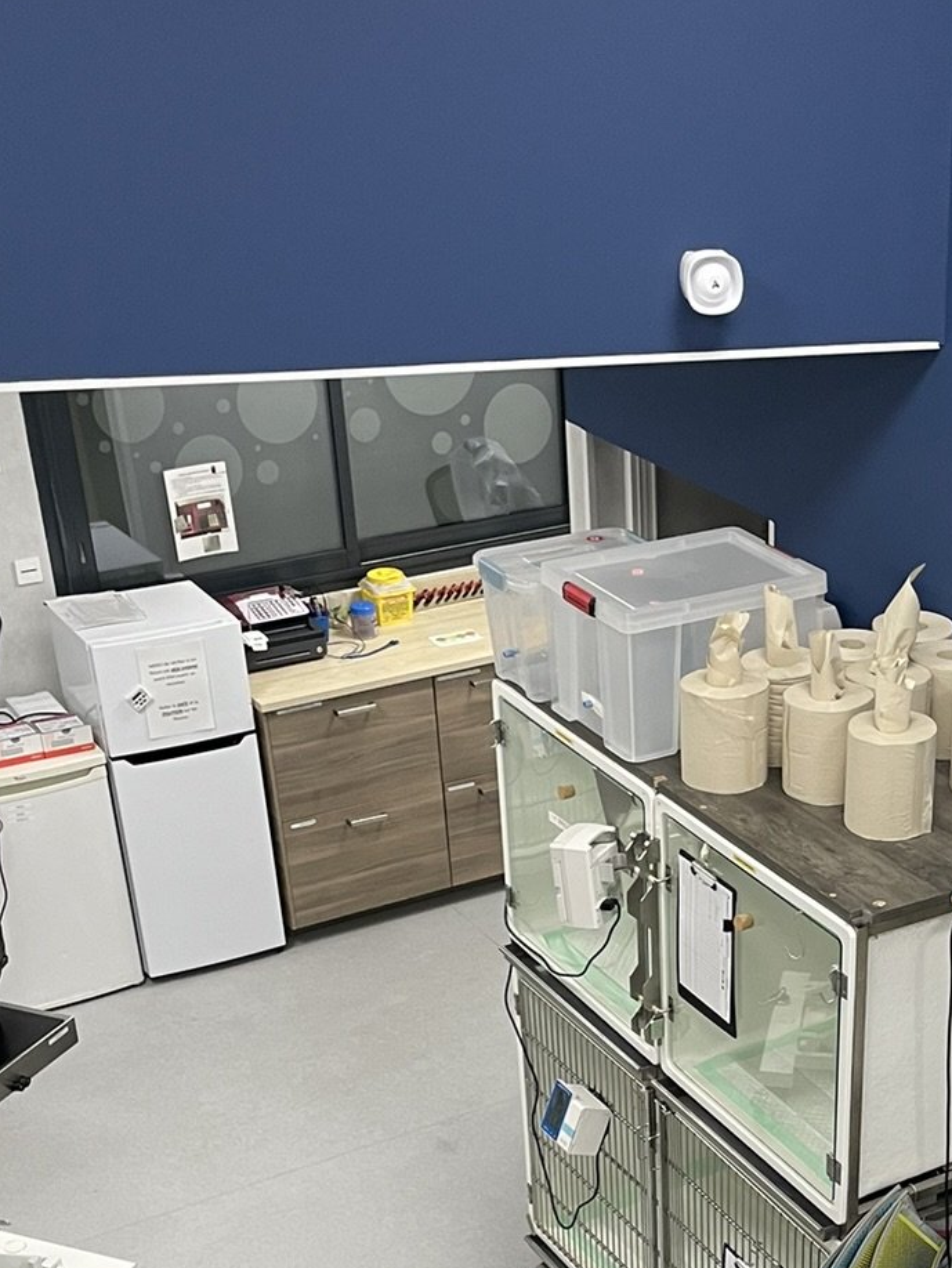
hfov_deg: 24.8
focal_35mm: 58
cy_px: 1156
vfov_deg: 31.6
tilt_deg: -33.9
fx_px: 2126
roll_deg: -0.7
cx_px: 782
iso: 80
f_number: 1.6
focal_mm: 4.2
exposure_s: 1/50
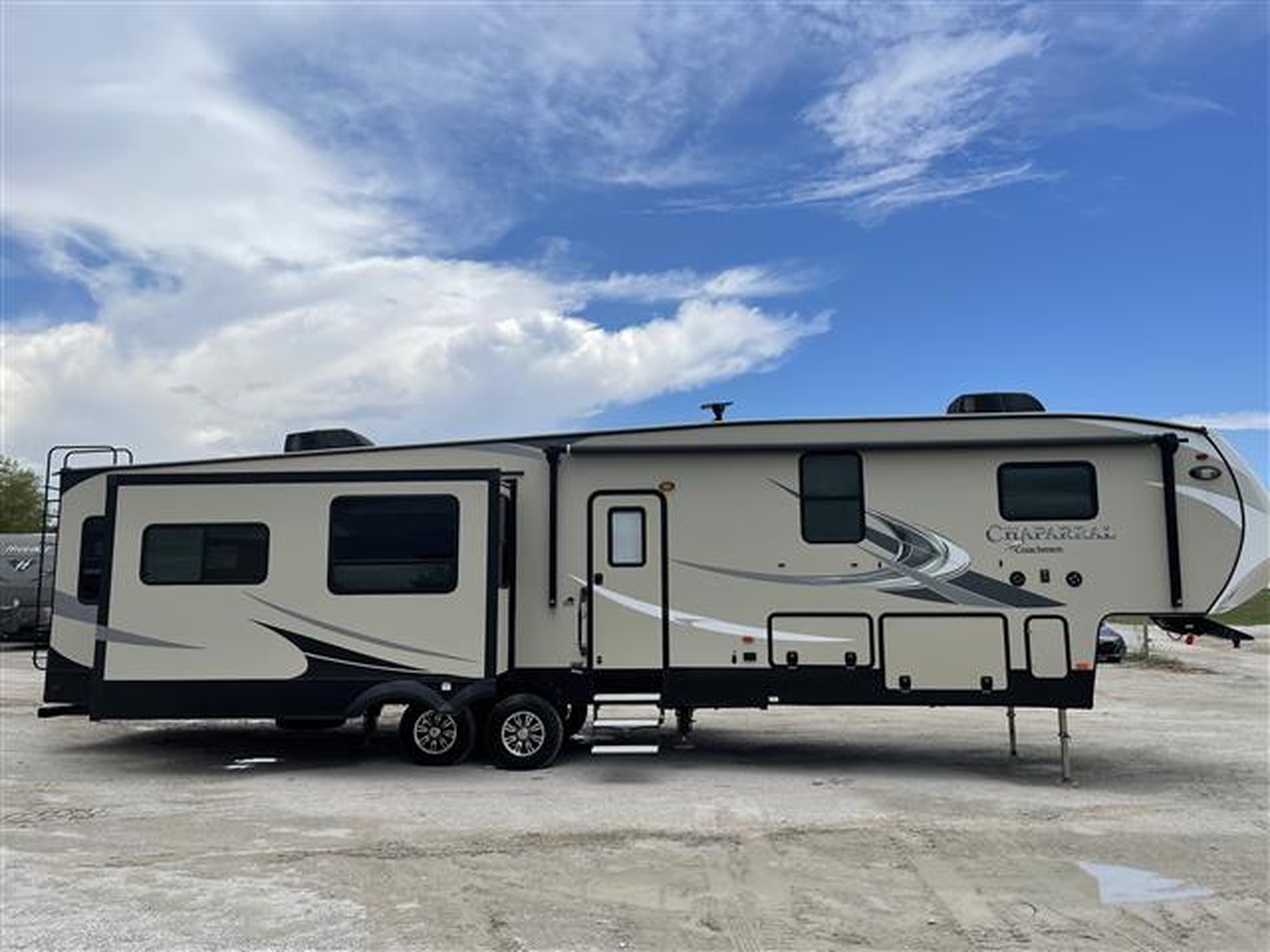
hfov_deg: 67.3
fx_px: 954
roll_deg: -1.1
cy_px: 476
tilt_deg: +6.4
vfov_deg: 53.1
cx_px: 635
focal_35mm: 26
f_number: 1.6
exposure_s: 1/4717
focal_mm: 5.1
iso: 32
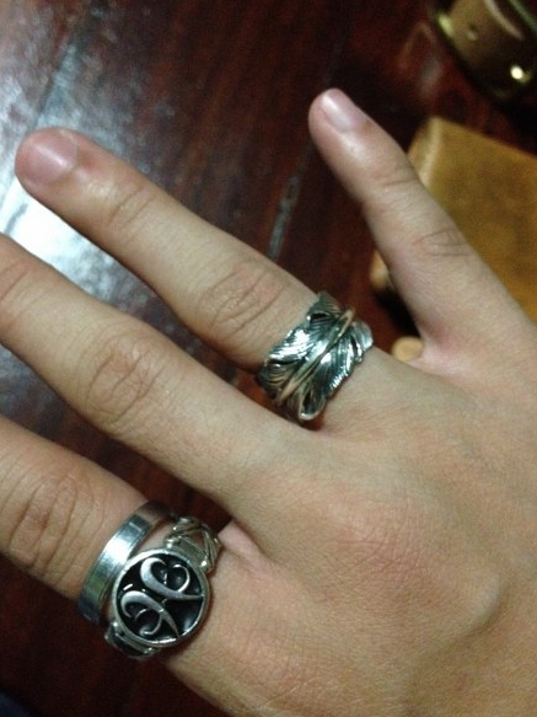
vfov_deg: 51.4
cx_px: 268
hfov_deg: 39.6
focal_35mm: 36
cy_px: 366
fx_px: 745
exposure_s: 1/15
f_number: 2.4
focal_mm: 4.28
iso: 800
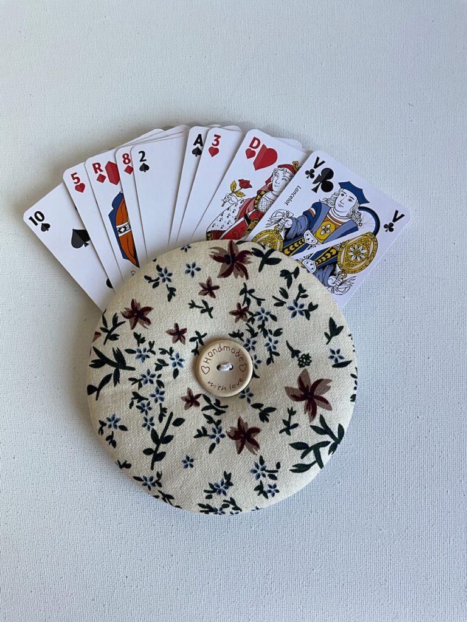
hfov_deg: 48.2
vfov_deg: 61.7
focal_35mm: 29
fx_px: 522
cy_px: 311
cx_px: 234
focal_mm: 3
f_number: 1.8
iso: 32
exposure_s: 1/122
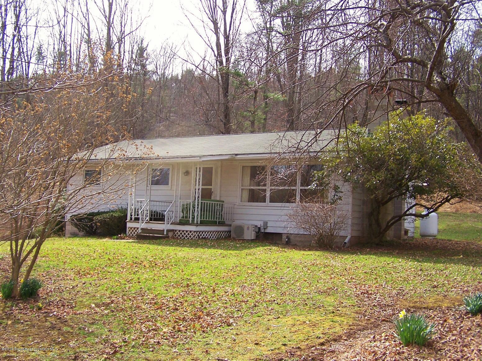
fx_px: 529
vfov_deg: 37.7
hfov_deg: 49.0
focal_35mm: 38
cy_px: 180
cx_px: 241
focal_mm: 6.3
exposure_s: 1/500
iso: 80
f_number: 2.8
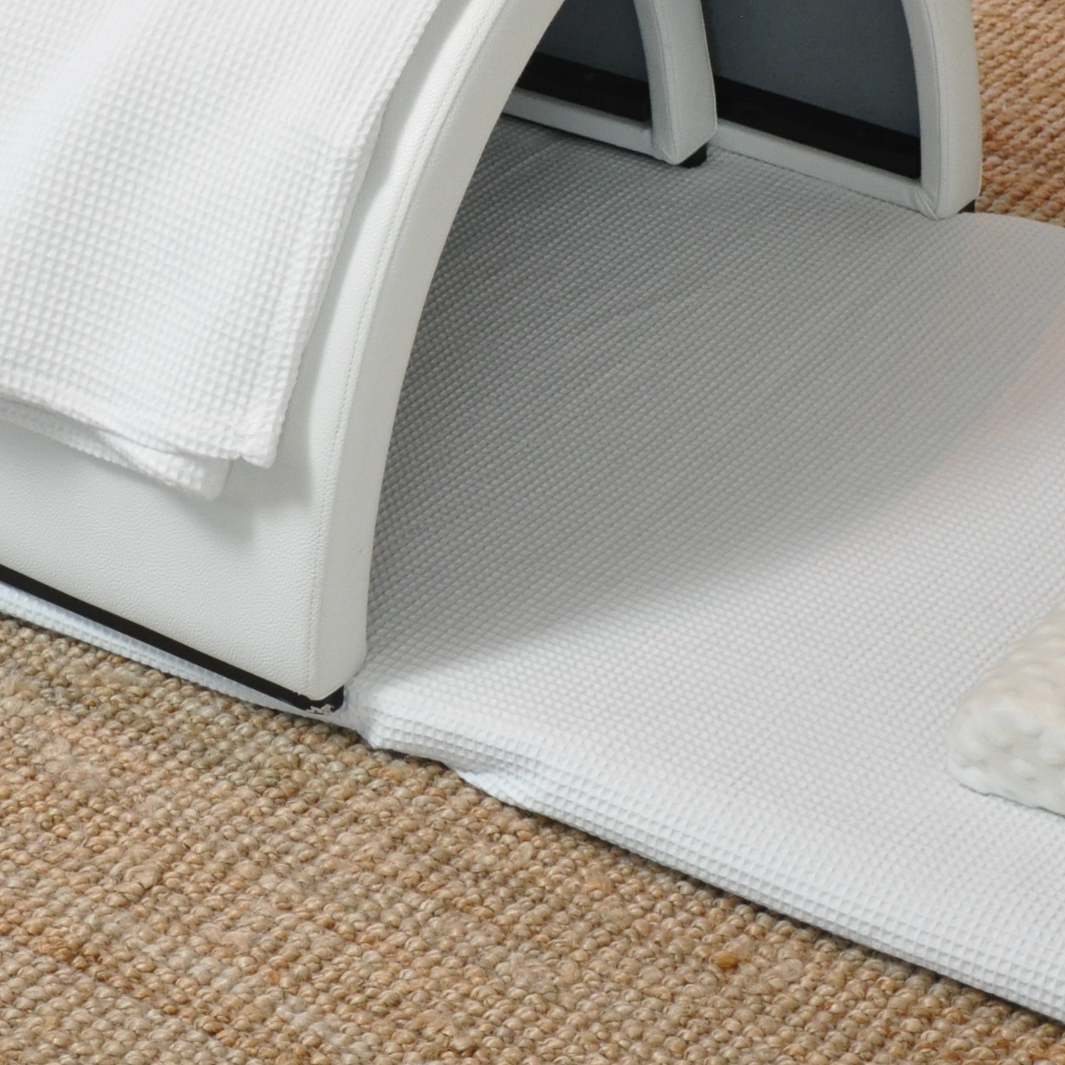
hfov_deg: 14.3
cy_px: 174
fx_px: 4247
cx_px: 450
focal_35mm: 122
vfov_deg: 14.2
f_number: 4.2
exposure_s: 1/100
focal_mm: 30
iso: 1100
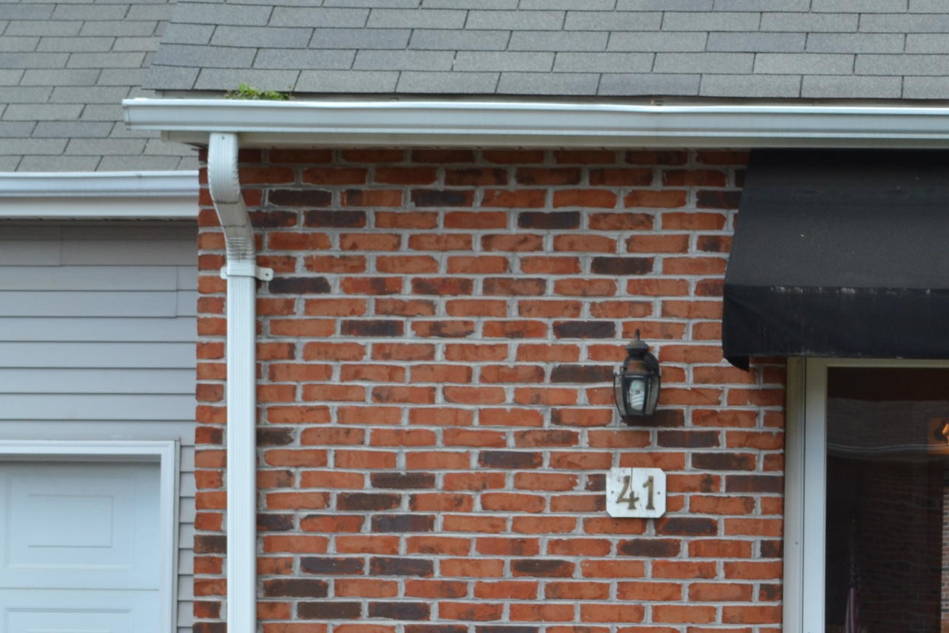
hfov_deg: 16.6
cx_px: 982
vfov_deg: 11.4
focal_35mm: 120
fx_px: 3163
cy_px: 478
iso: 250
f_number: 8
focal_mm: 34
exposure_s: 1/125
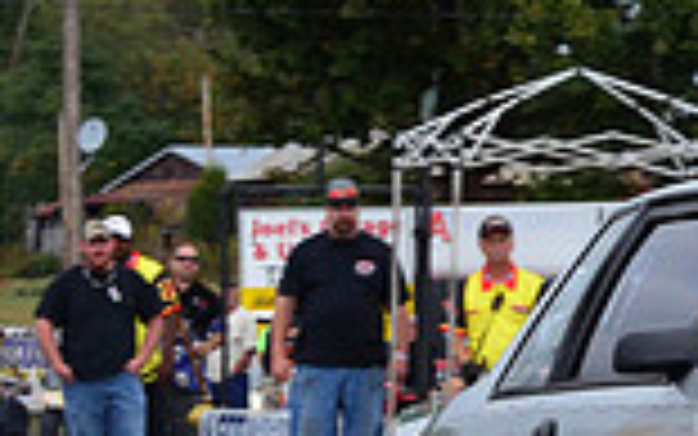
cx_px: 1162
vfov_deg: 4.2
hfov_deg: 6.6
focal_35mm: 314
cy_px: 589
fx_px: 5973
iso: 1000
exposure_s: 1/500
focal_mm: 55
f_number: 11
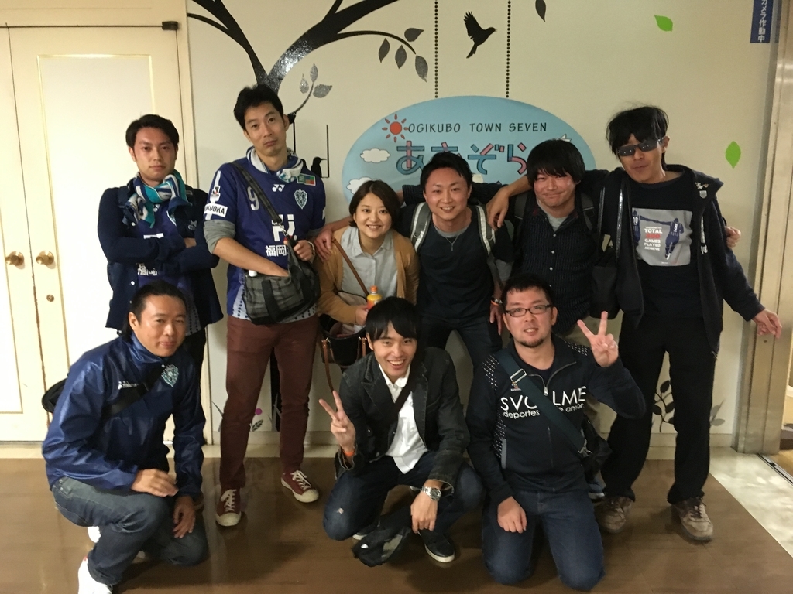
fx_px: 664
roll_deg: +0.6
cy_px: 297
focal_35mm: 29
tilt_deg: -11.6
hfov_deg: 61.7
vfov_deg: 48.2
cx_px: 396
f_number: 2.2
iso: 250
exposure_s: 1/15
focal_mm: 4.15
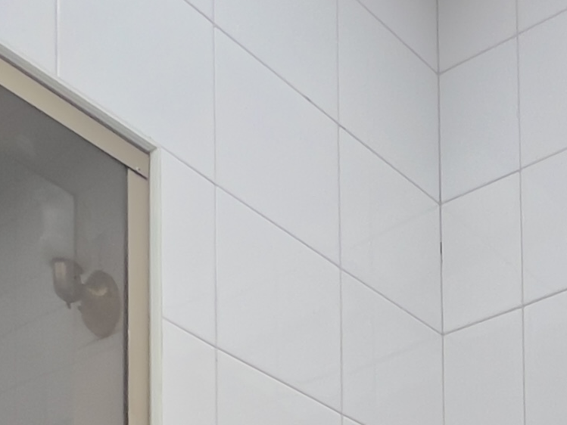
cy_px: 945
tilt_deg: +2.6
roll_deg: +1.6
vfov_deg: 15.1
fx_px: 1147
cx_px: 718
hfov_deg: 24.5
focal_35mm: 70
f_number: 1.8
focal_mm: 1.57
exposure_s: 1/99
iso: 32
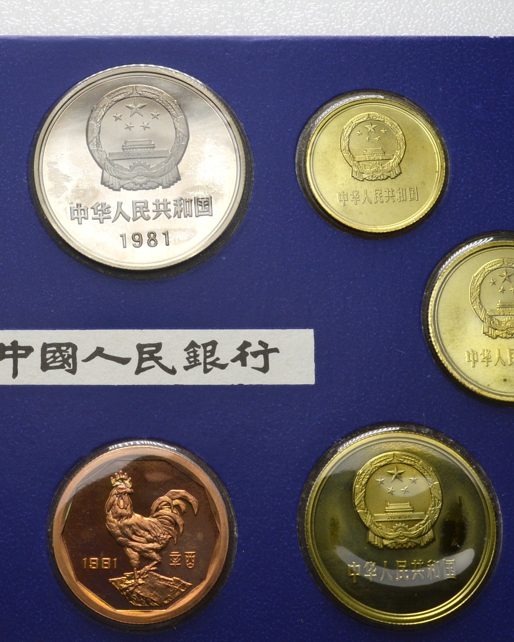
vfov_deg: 25.4
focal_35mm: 75
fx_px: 1426
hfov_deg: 20.3
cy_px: 340
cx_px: 149
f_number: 14
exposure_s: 1/250
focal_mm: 32
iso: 400
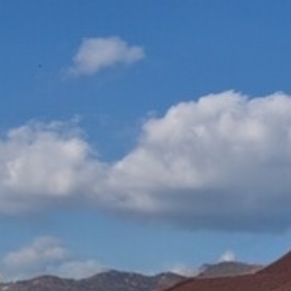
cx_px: 368
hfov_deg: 14.9
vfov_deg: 13.8
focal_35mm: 112
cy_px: 527
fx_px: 1065
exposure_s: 1/3333
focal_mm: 6.4
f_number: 1.8
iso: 50
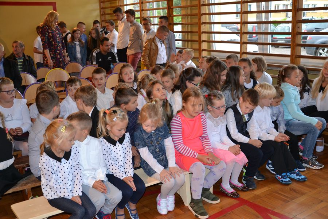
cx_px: 164
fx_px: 355
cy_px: 110
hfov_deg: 49.6
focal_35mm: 39
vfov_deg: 34.2
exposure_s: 1/60
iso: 1100
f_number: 4
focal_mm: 26
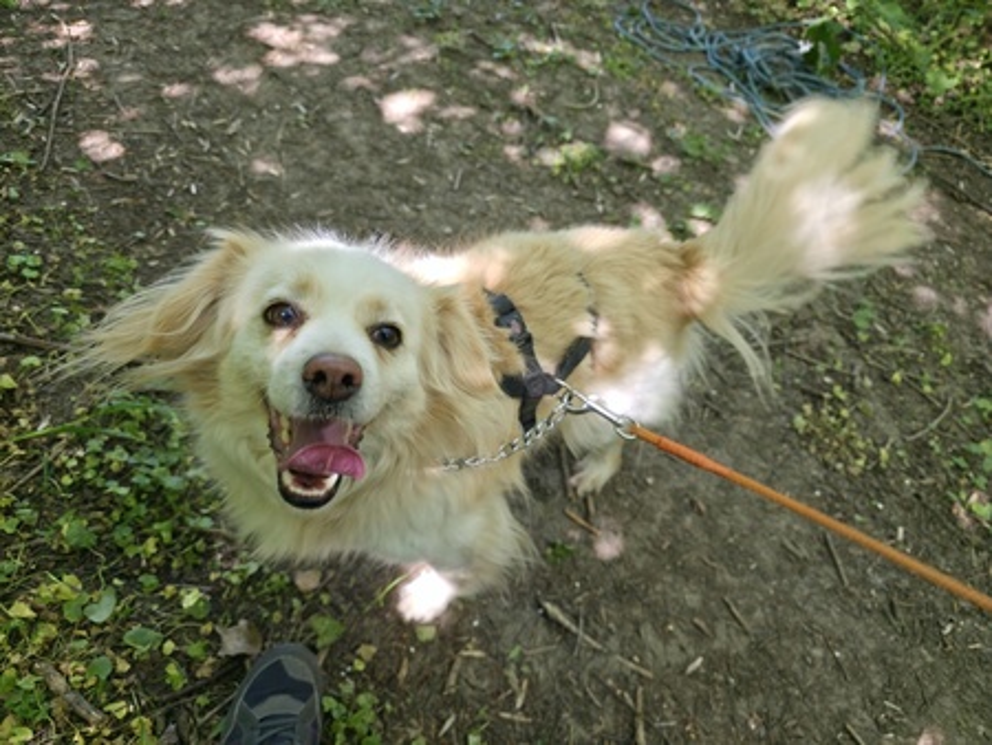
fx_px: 659
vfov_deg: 58.9
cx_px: 496
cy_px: 372
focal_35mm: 23
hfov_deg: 73.9
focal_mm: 6.3
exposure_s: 1/180
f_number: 1.7
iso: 40
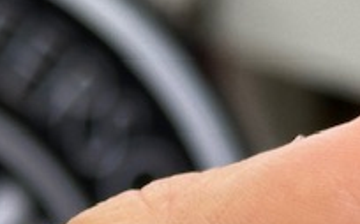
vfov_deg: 4.1
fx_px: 3136
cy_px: 413
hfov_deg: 6.6
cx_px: 14
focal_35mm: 320
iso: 64
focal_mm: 6.86
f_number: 1.78
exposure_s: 1/50
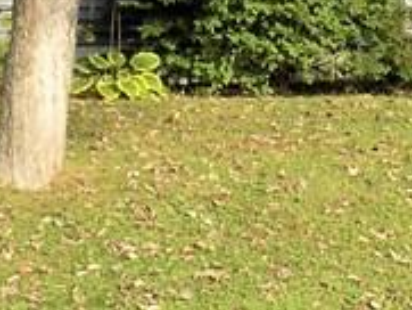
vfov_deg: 10.9
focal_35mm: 130
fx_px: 1548
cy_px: -198
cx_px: 339
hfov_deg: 15.0
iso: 80
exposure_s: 1/250
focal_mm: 4
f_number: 3.1
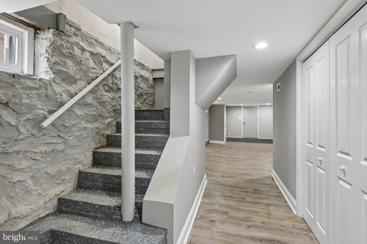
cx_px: 184
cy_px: 122
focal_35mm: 18
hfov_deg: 90.0
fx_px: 183
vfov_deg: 67.4
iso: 400
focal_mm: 18
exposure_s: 1/15
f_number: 8
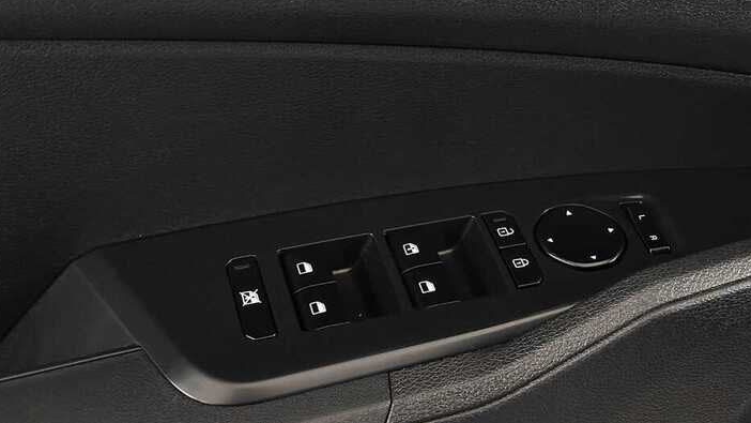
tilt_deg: -31.1
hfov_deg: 31.3
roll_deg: +1.4
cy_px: 64
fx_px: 1334
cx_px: 457
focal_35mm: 67
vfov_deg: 17.8
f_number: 1.78
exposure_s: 1/33
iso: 400
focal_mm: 6.86
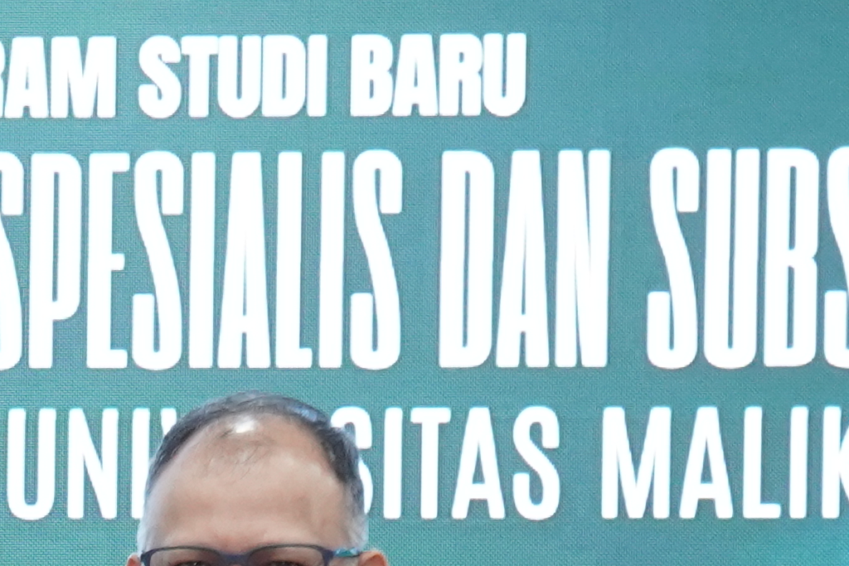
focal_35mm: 205
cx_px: -97
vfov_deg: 6.5
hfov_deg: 9.9
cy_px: 1229
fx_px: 4835
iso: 3200
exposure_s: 1/100
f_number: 4
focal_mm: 35
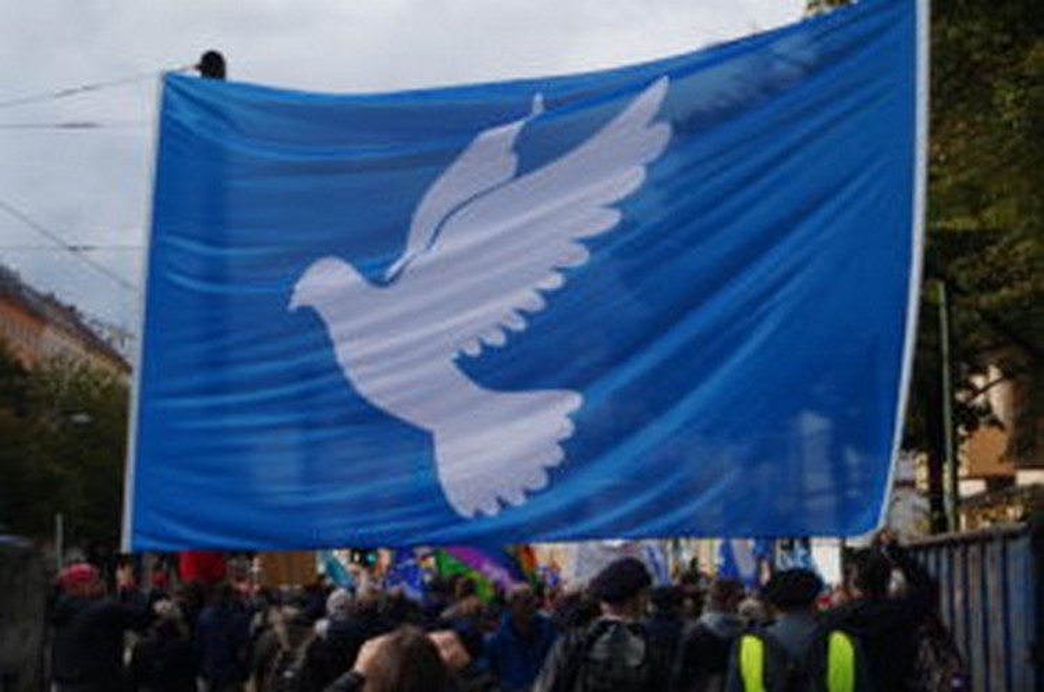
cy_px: 346
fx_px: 2388
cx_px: 522
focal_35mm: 82
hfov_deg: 24.7
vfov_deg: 16.5
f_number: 11
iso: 100
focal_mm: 55
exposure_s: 1/125
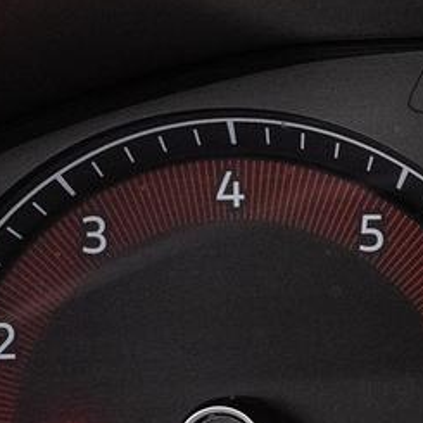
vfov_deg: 13.3
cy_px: 395
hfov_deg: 11.9
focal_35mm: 130
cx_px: 862
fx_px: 1797
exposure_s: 1/40
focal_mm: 24
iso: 800
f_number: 3.5
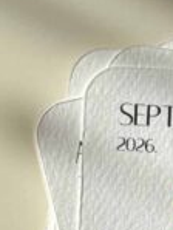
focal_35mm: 258
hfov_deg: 5.7
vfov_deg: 7.6
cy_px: 252
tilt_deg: -79.9
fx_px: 1717
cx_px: 236
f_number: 1.78
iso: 64
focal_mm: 6.76
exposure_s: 1/1642
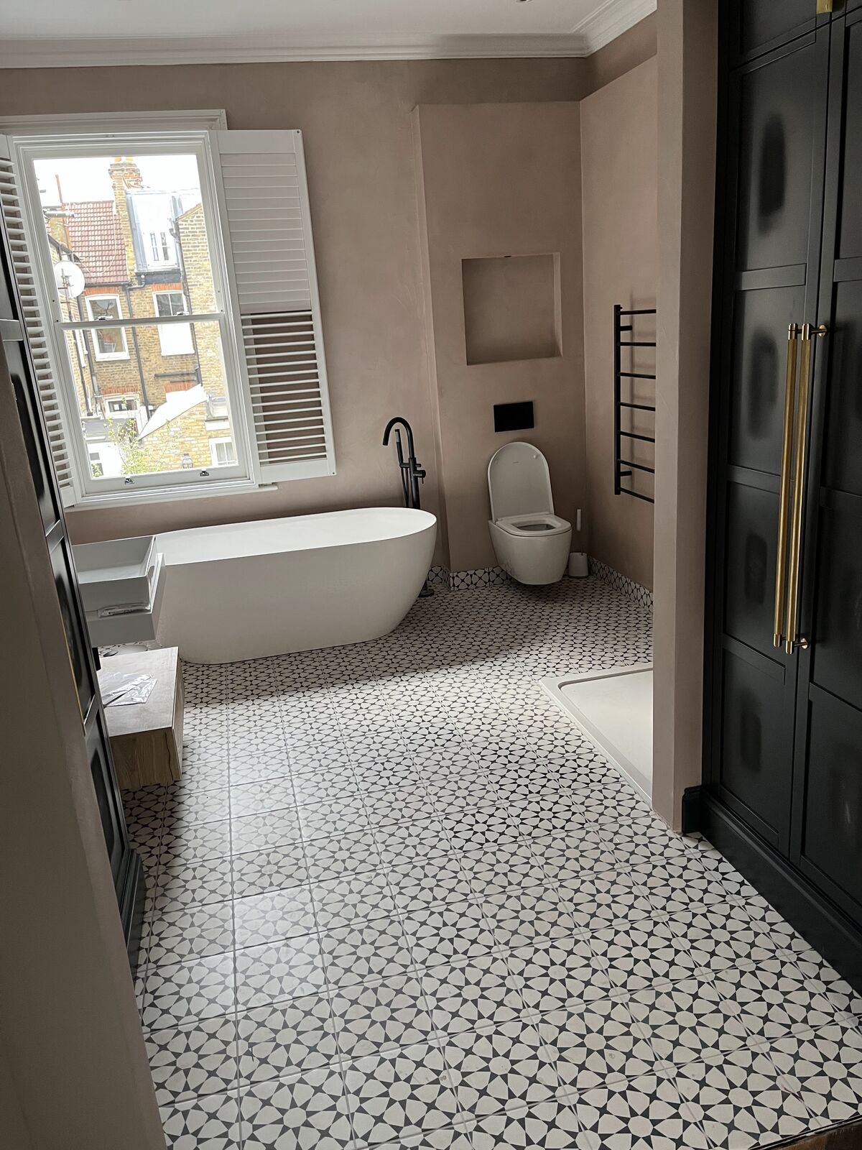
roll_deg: +3.1
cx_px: 431
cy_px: 575
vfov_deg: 67.3
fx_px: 863
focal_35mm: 26
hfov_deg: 53.1
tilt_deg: -18.2
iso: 125
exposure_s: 1/66
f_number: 1.6
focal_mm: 5.1
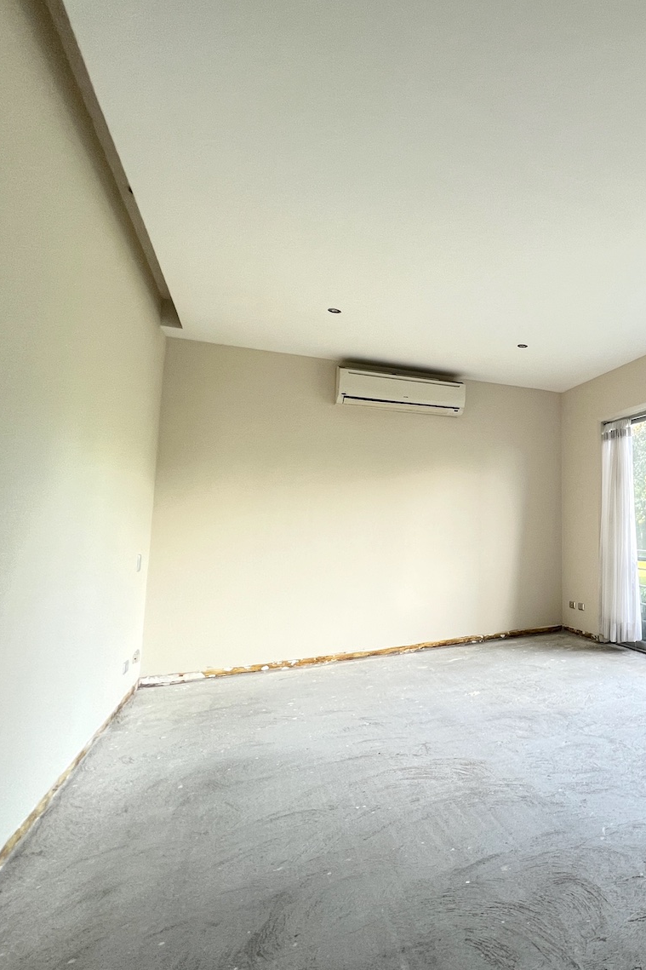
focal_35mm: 19
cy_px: 474
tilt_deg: +5.7
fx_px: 512
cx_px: 631
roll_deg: +1.4
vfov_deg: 86.9
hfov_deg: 52.7
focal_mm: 1.57
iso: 200
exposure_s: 1/120
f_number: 1.8
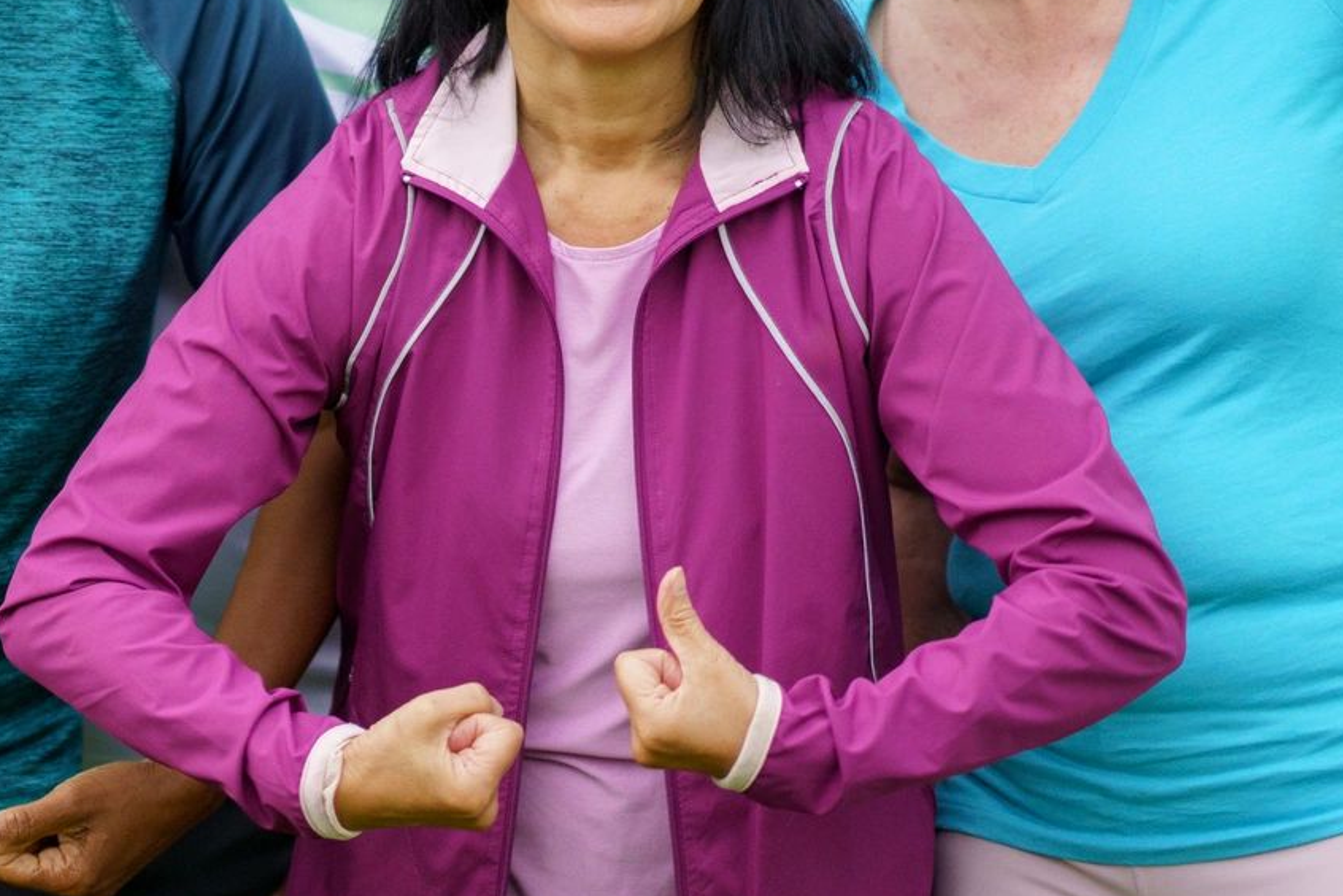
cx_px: 255
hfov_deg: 9.6
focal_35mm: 213
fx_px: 7945
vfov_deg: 6.4
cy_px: -71
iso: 500
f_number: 1.4
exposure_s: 1/5000
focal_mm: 85
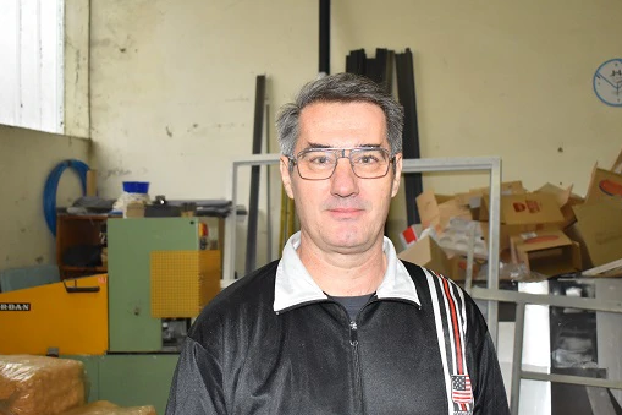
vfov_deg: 29.2
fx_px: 794
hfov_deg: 42.8
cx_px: 318
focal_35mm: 46
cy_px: 201
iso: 1250
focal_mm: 26
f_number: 4
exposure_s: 1/200
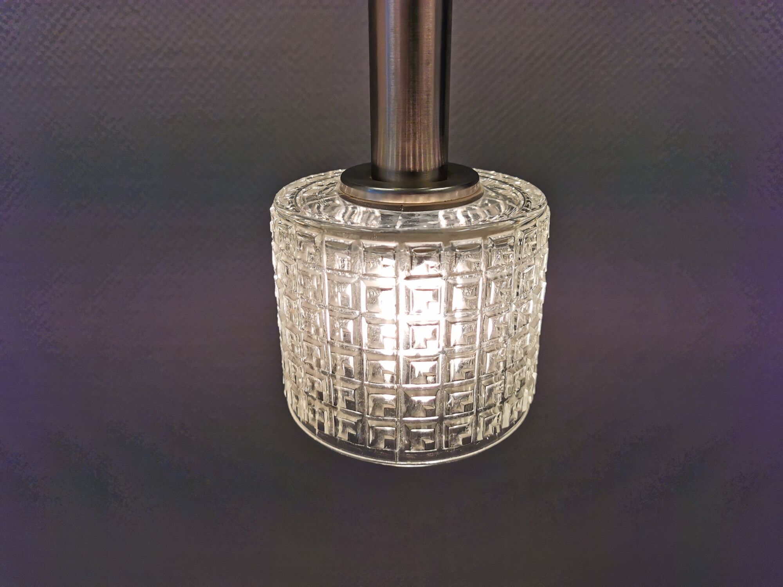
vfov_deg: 51.4
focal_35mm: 27
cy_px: 294
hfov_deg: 65.3
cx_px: 392
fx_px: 611
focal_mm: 5.56
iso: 50
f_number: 1.6
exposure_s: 1/104
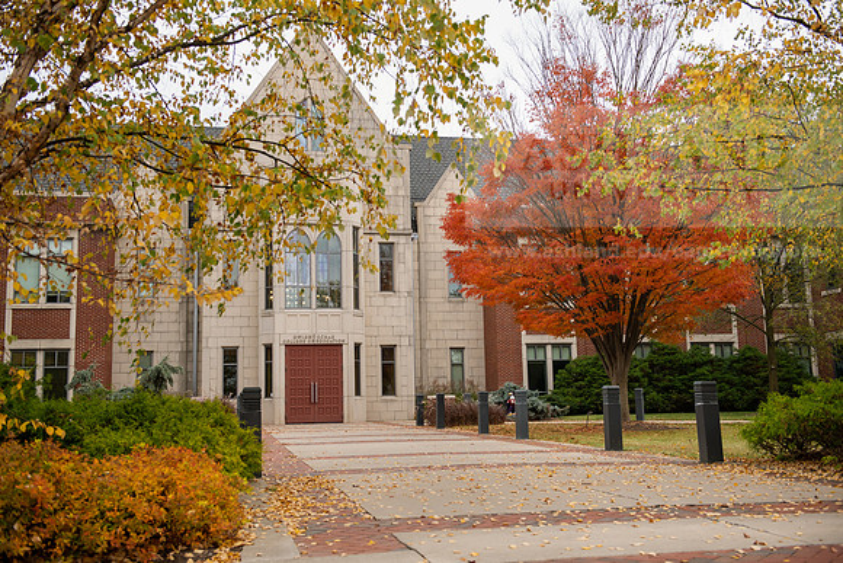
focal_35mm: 38
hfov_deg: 50.7
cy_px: 282
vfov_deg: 35.1
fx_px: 890
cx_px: 422
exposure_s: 1/400
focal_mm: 38
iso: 160
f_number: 4
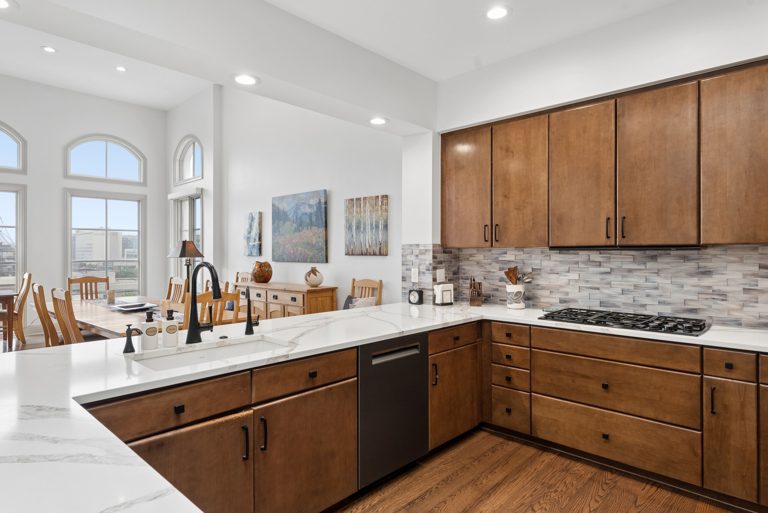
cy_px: 256
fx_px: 427
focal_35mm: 20
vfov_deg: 62.0
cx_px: 384
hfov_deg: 83.9
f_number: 9
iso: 640
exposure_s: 1/50
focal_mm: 20
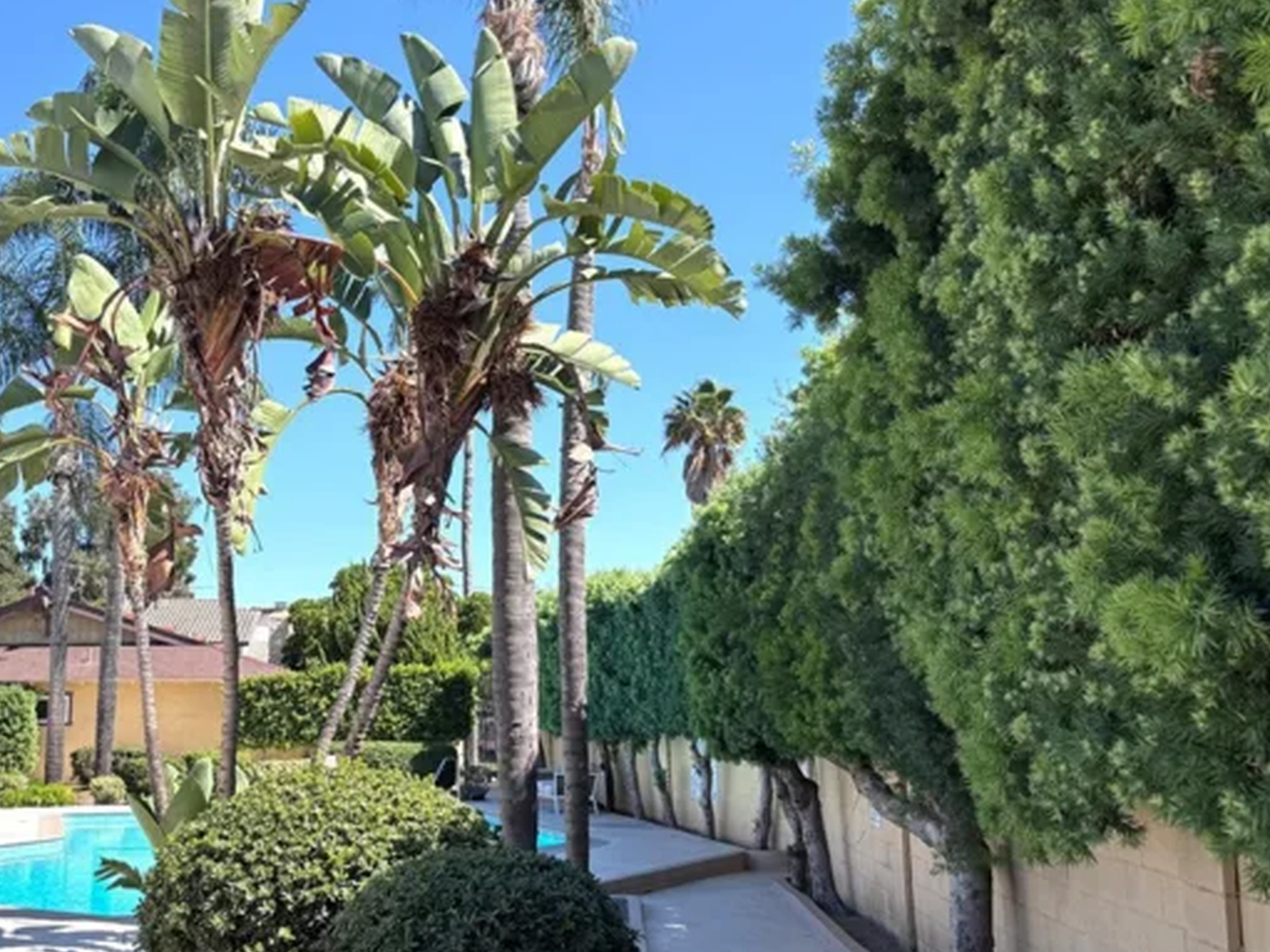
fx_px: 1394
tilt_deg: +7.1
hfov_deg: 47.7
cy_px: 512
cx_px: 367
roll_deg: +0.1
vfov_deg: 37.7
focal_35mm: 38
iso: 50
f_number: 1.6
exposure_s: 1/1984
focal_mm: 5.96
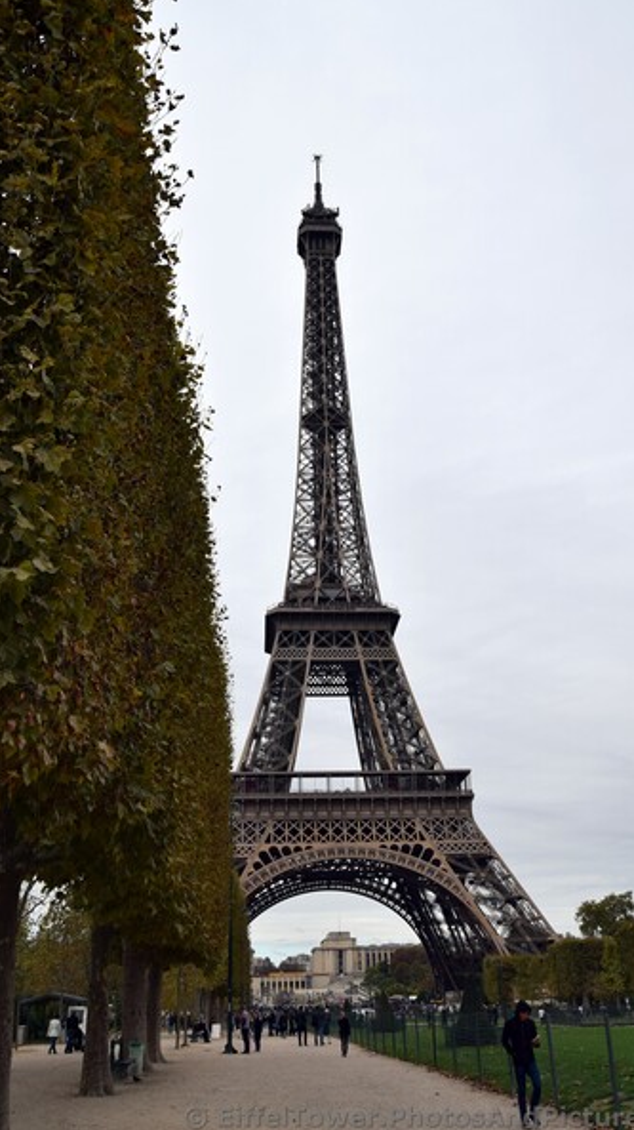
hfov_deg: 33.7
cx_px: 335
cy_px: 562
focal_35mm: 35
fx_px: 1047
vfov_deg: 56.6
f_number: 10
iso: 200
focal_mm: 22
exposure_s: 1/400
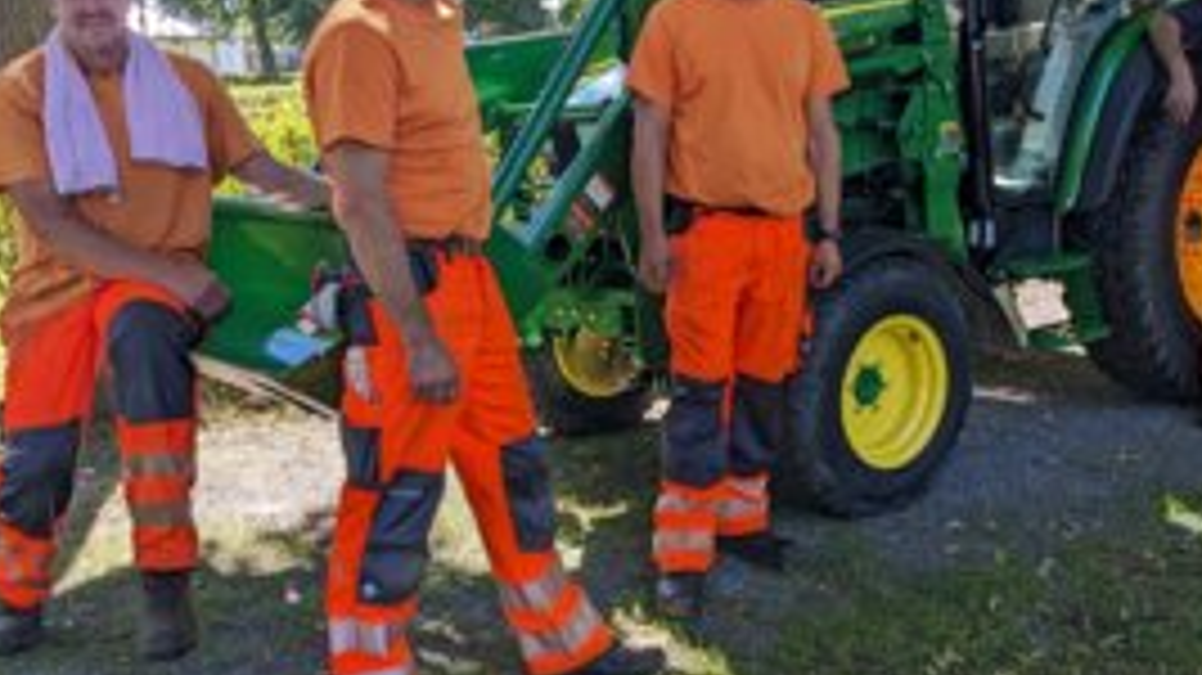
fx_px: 1402
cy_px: 292
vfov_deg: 27.1
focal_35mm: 44
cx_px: 671
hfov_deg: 46.3
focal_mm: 4.38
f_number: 1.73
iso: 49
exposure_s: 1/668
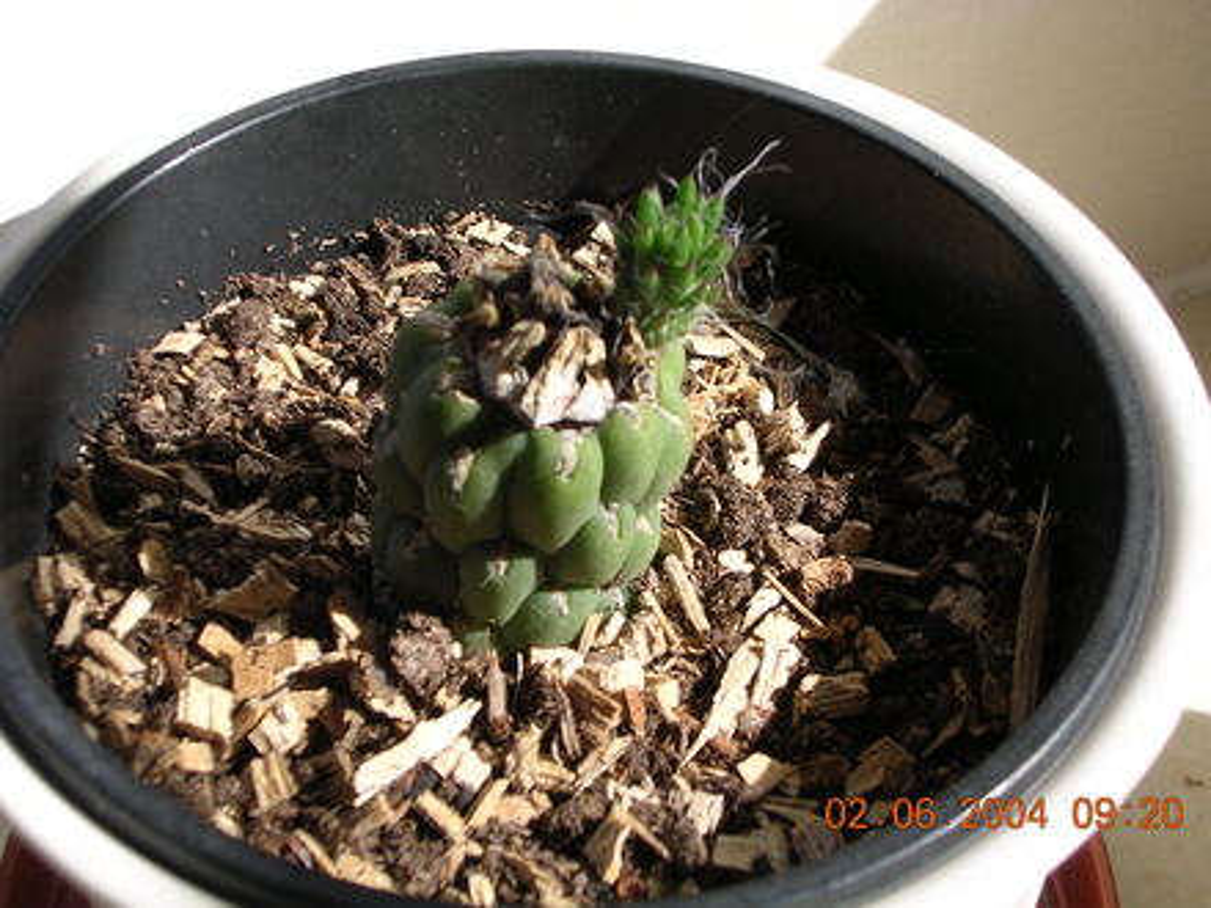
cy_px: 454
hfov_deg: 32.2
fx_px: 2099
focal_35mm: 60
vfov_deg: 24.4
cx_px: 606
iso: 100
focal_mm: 9.1
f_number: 3.4
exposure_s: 1/285
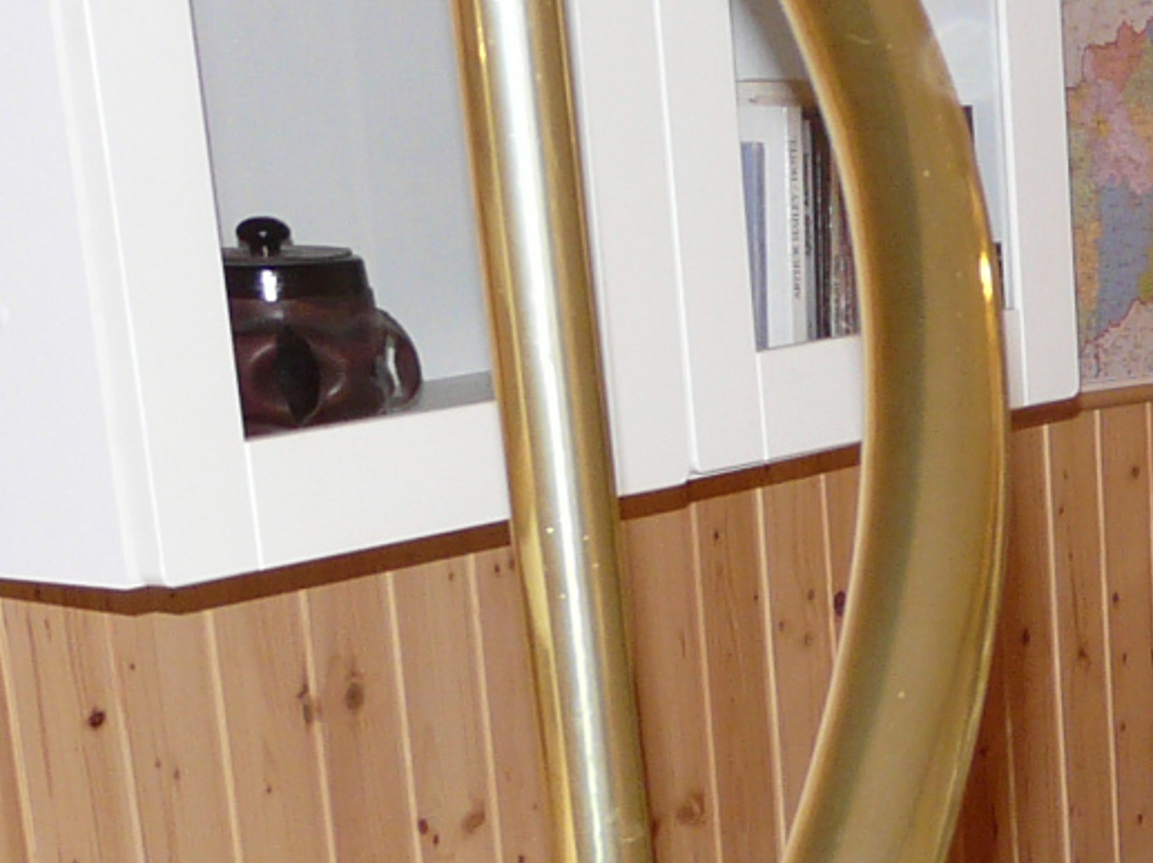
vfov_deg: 12.8
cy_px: 1153
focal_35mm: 111
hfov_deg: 15.6
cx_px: 1980
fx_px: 3695
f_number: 2.8
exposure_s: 1/30
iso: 125
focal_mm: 4.6
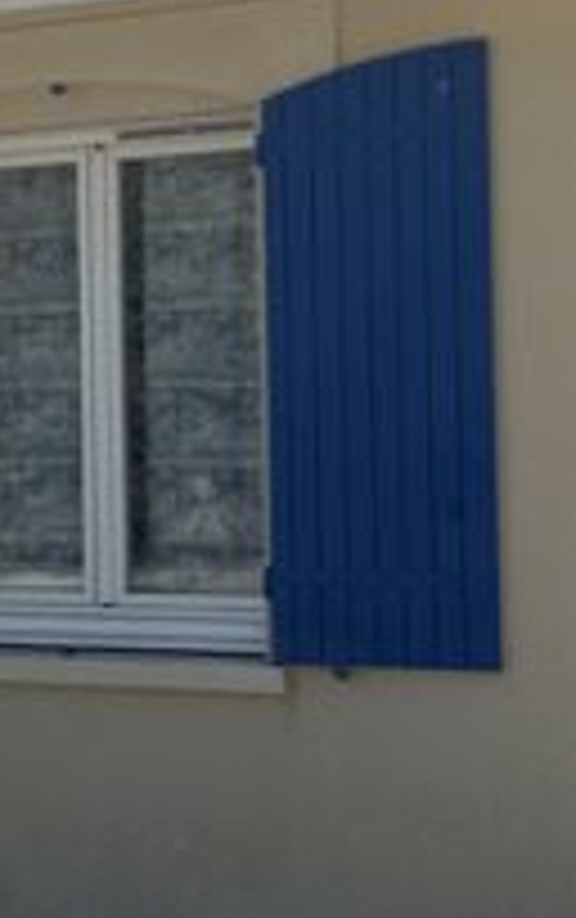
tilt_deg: +1.6
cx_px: -868
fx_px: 2705
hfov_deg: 10.3
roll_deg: +0.4
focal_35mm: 108
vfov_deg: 19.3
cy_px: 405
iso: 50
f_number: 1.6
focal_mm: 5.1
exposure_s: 1/2967
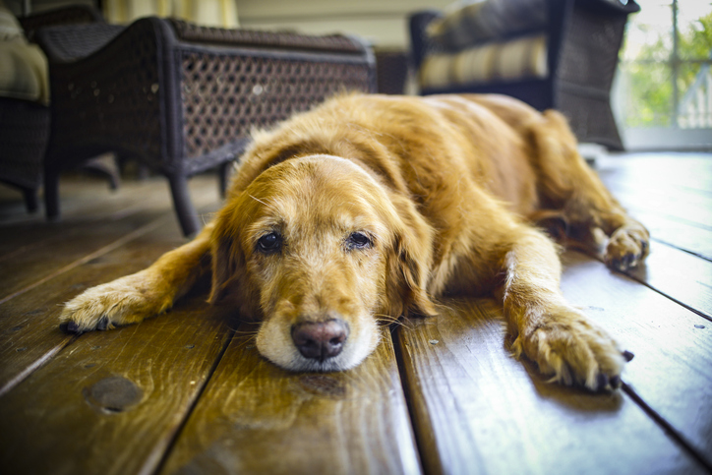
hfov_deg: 54.4
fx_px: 692
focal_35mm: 35
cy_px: 238
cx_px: 356
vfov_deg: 37.9
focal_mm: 35
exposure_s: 1/30
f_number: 2.8
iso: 250
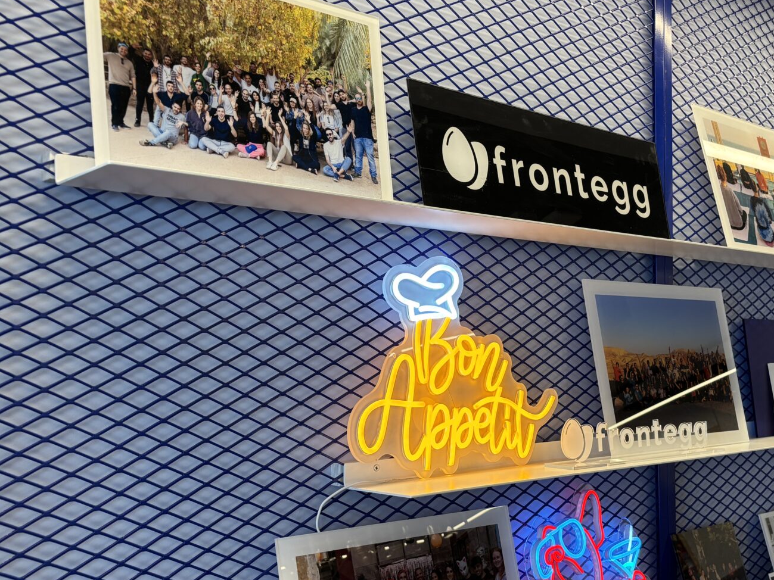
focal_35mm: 41
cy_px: 372
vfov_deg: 34.9
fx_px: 917
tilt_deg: -0.5
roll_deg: +0.9
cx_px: 467
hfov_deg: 45.5
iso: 80
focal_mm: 5.96
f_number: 1.6
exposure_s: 1/120
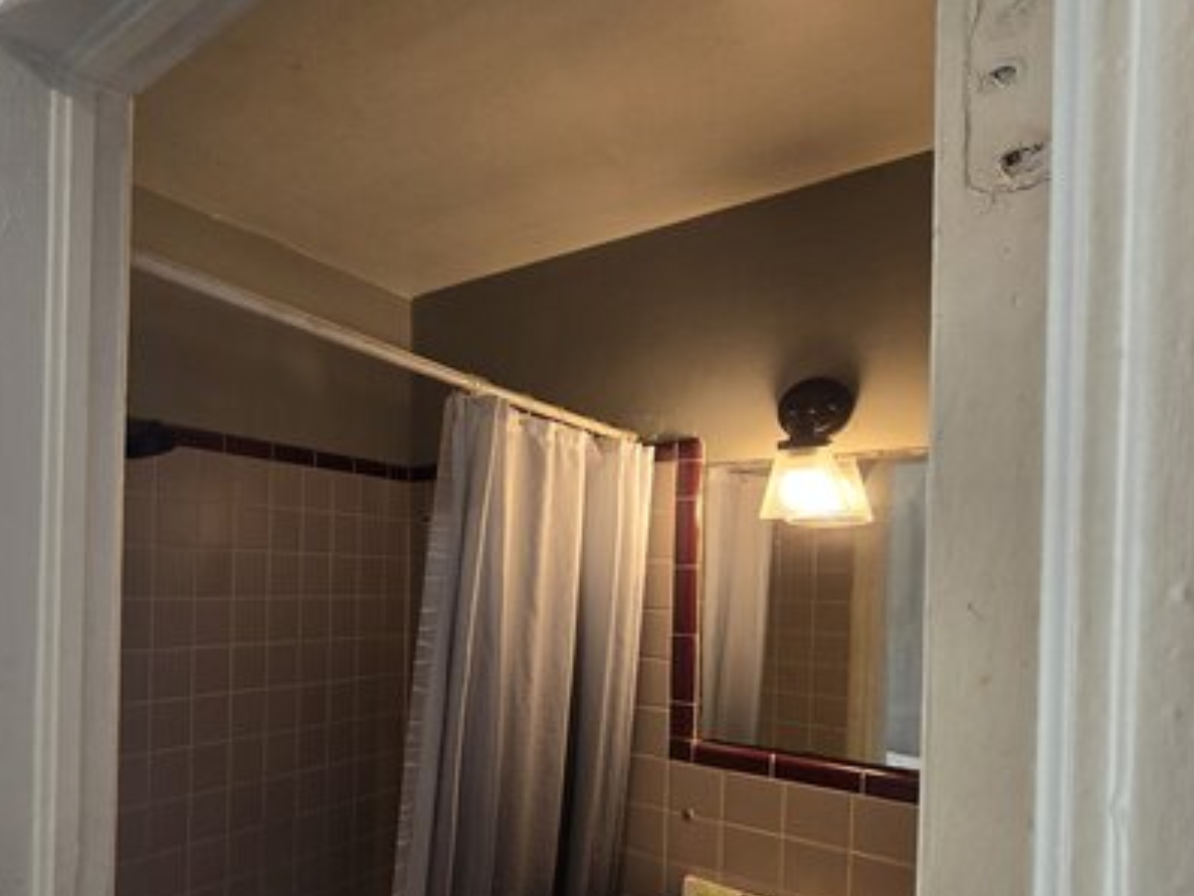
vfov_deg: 62.3
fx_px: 724
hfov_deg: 72.3
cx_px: 268
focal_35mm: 21
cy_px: 576
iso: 80
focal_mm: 2.2
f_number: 2.2
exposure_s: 1/60
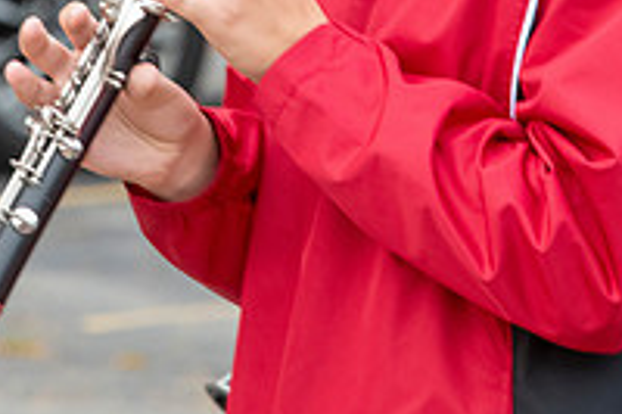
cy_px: -173
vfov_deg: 1.6
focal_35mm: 872
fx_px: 15053
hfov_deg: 2.4
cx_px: 190
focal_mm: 300
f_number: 11
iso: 3200
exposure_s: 1/125
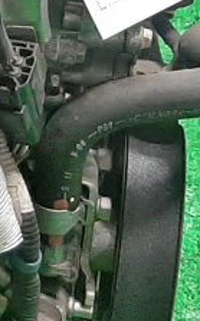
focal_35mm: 178
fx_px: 1555
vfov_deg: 11.5
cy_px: -60
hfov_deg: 6.6
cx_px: -436
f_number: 1.7
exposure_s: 1/50
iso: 225
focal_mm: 3.93
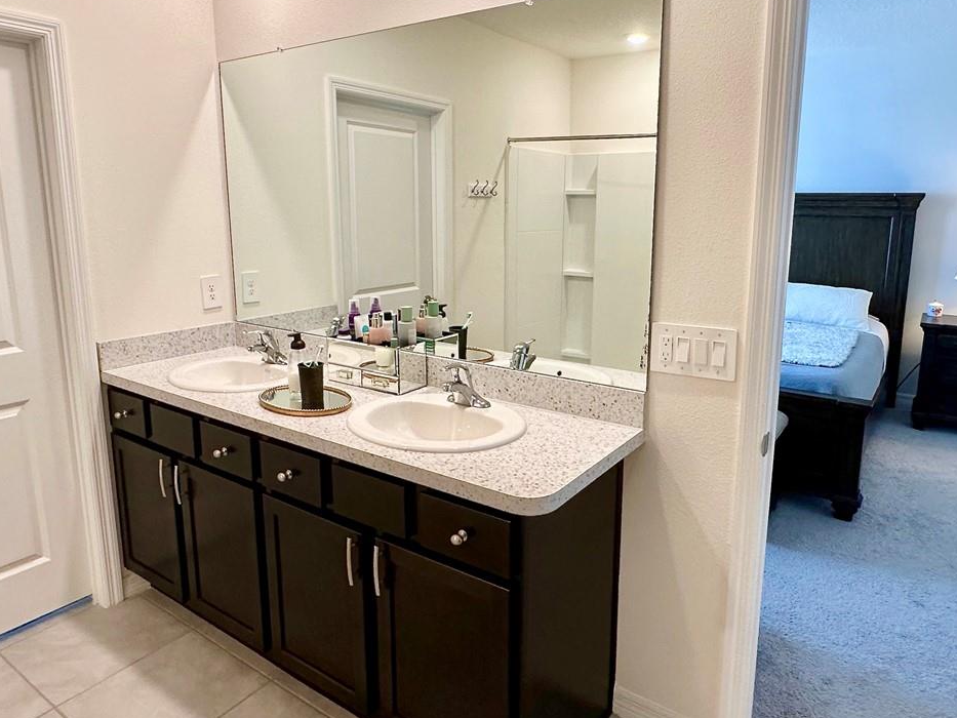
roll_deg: -0.9
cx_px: 503
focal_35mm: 24
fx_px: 664
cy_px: 321
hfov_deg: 71.5
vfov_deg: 56.7
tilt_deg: -10.2
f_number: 2.2
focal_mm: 2.22
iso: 200
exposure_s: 1/120
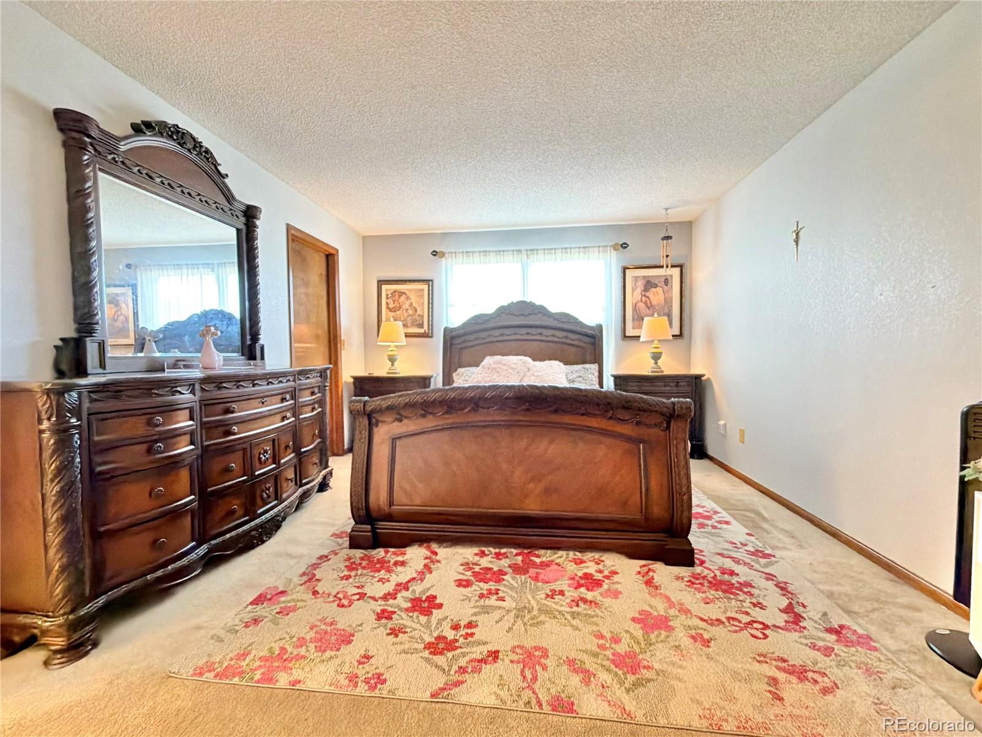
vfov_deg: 85.7
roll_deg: +0.6
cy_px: 368
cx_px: 491
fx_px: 397
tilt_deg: -2.8
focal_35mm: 14
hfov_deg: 102.1
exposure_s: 1/30
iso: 1250
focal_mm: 2.22
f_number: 2.2
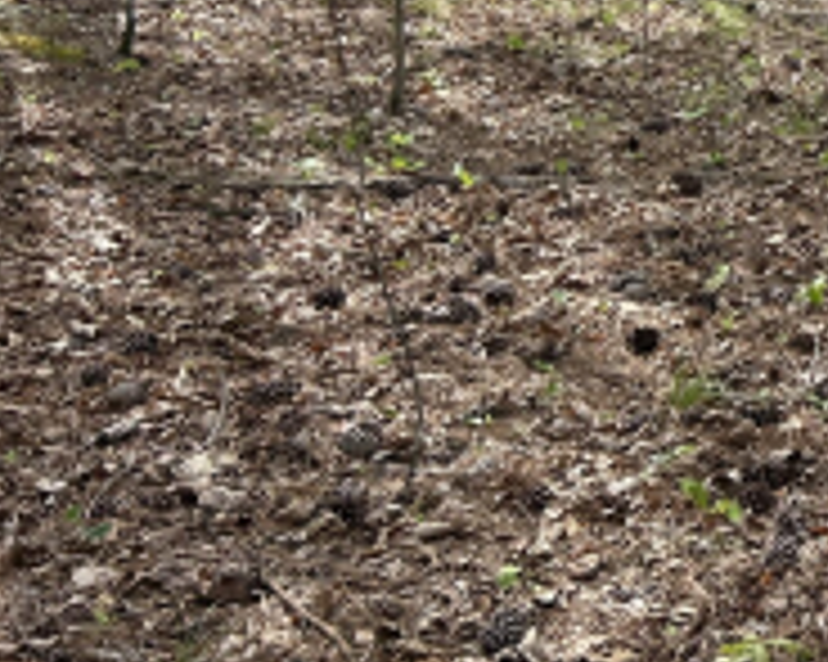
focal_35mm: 92
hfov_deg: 17.3
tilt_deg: -6.3
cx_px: 1451
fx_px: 2253
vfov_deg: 15.8
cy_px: -221
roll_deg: +2.4
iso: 50
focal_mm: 5.7
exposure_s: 1/1068
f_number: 1.5
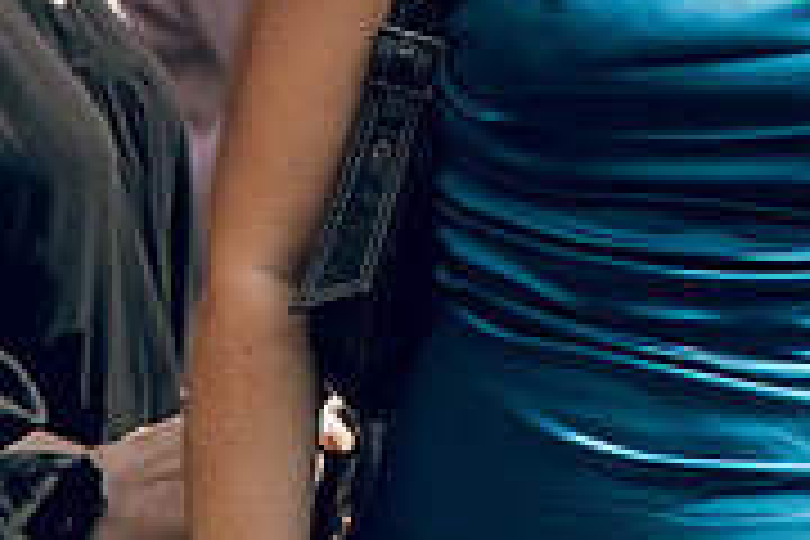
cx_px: 729
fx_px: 7964
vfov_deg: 3.9
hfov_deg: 5.8
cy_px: -196
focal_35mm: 354
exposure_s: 1/800
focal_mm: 110
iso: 100
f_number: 4
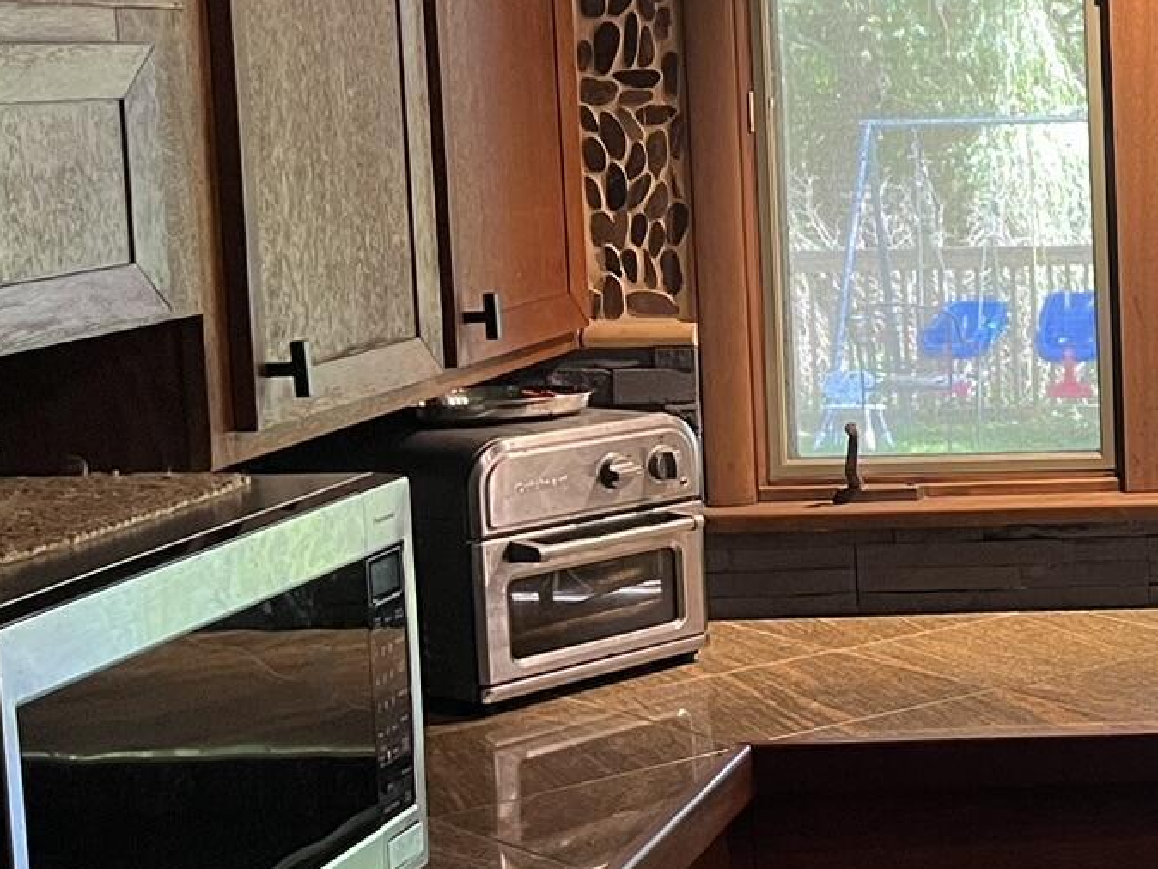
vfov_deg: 18.7
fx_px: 2644
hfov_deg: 21.0
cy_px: 342
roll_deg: +0.6
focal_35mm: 79
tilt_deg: -5.9
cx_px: 1722
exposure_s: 1/60
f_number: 1.6
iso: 100
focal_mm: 5.1
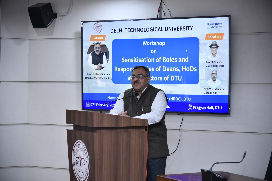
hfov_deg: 23.9
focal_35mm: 85
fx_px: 642
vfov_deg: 16.1
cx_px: 136
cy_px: 90
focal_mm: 85
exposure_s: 1/125
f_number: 4
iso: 500
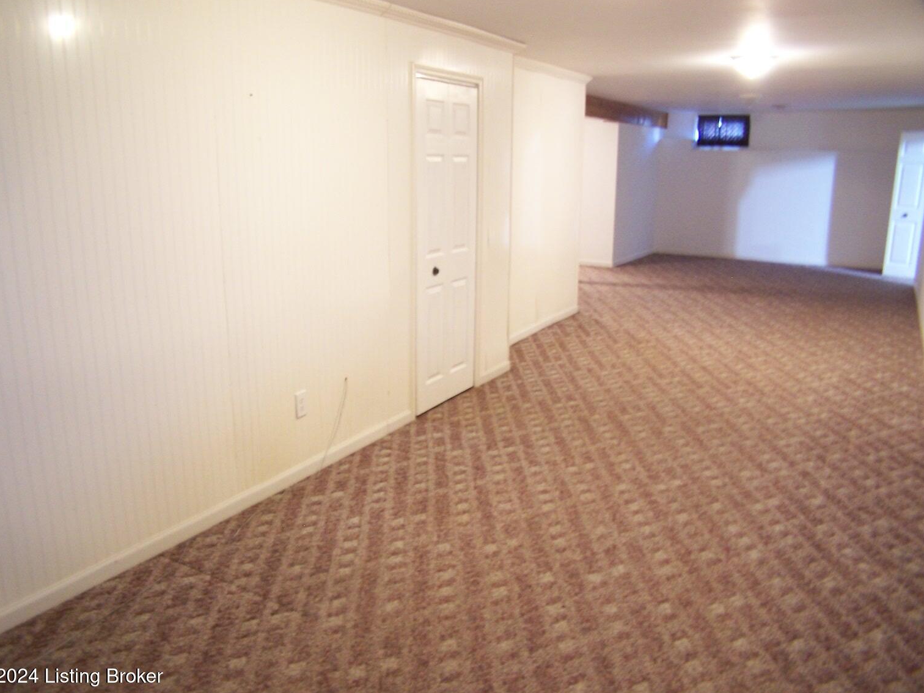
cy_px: 352
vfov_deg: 36.8
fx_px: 1041
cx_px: 452
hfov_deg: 47.9
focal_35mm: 39
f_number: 2.8
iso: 140
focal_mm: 6.3
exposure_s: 1/3
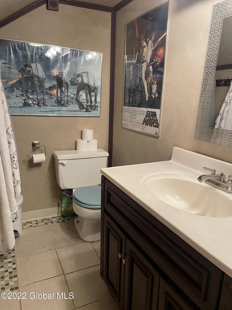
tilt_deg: -13.4
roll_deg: -1.8
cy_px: 155
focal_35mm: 26
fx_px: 232
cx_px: 116
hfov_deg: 53.1
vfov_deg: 67.3
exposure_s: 1/60
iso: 200
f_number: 1.6
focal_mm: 4.2
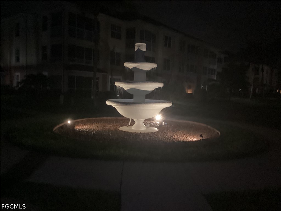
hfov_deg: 58.4
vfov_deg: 45.4
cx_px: 140
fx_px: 252
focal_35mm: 31
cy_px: 106
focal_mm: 3.3
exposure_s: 1/15
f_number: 2.4
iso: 800
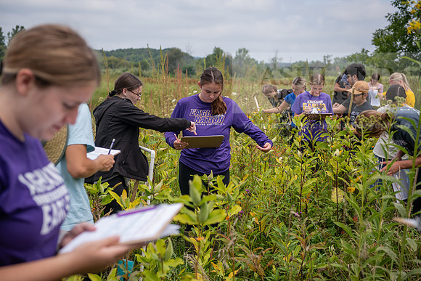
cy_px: 140
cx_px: 210
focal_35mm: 58
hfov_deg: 34.5
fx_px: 678
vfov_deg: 23.4
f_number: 3.5
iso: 125
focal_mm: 58
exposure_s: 1/640
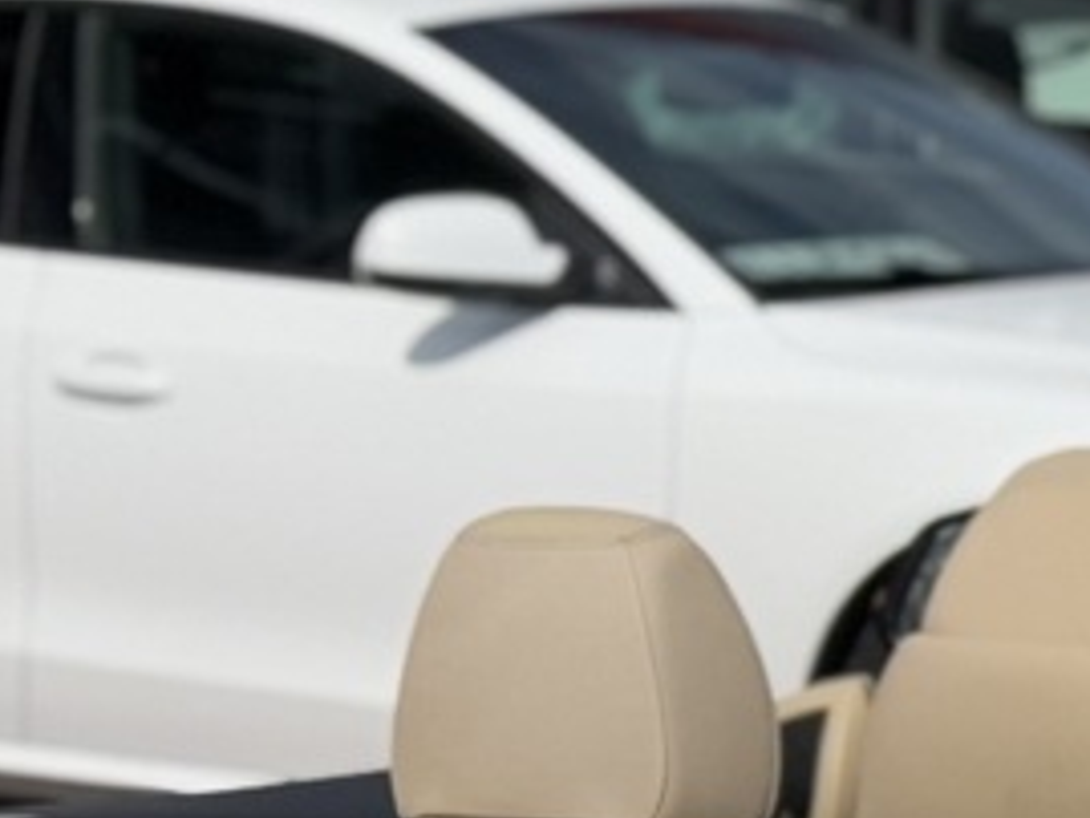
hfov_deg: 7.7
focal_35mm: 257
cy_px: 1409
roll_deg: +0.5
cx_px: 1191
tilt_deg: -9.2
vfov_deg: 5.7
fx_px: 8096
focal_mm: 6.76
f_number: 1.78
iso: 64
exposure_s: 1/9901
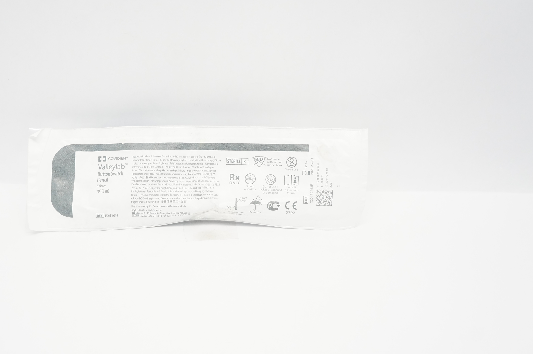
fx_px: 503
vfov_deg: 38.8
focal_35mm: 34
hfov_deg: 55.2
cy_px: 190
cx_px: 200
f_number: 6.3
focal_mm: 18
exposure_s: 1/60
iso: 800
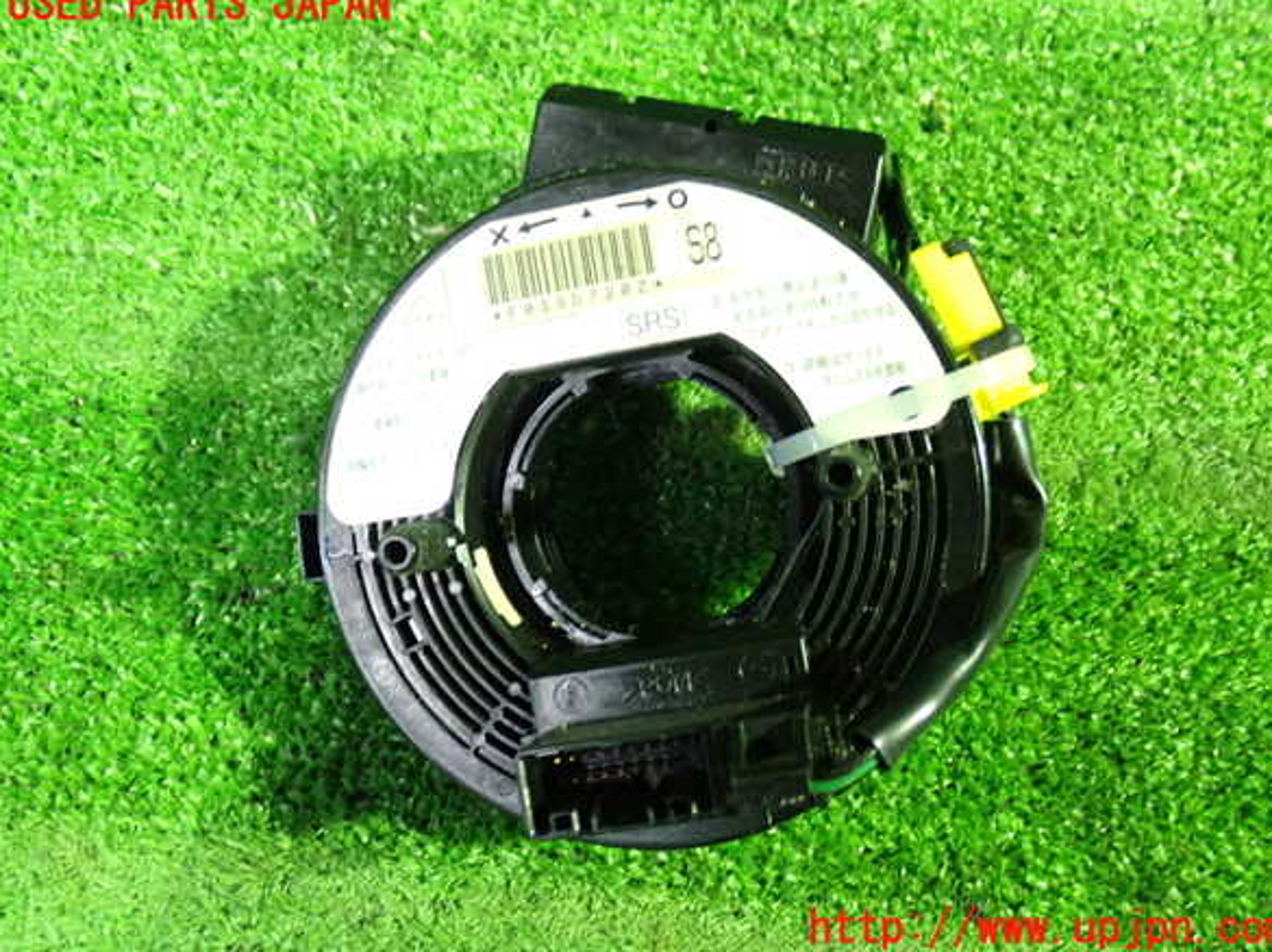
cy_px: 467
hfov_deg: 47.9
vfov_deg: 36.8
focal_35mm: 39
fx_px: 1432
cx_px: 648
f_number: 2.7
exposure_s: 1/13
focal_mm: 6.83
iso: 800
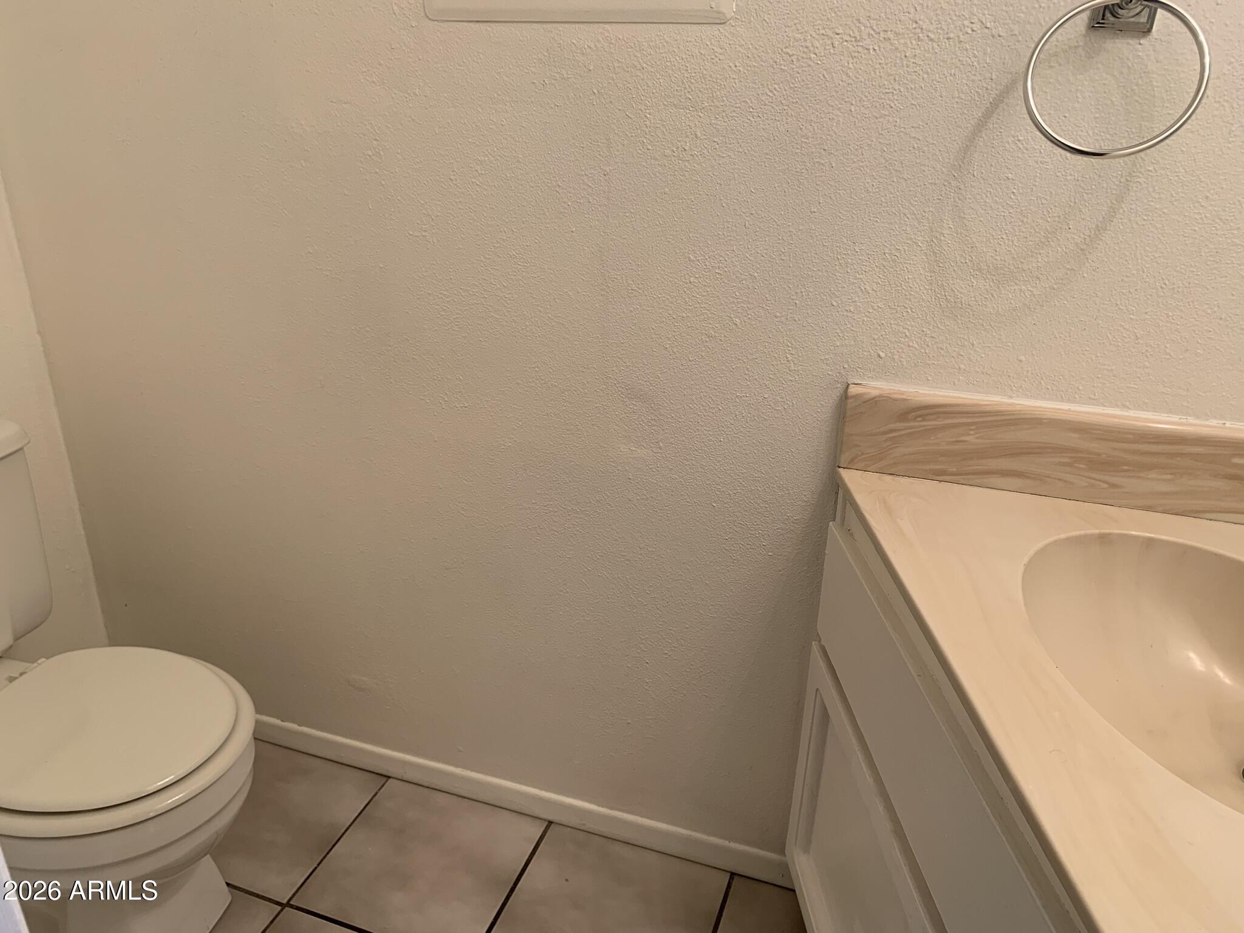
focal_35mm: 26
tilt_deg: -25.4
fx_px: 934
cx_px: 622
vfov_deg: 53.1
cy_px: 466
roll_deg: -1.2
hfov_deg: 67.3
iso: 50
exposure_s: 1/60
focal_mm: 4.25
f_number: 1.8
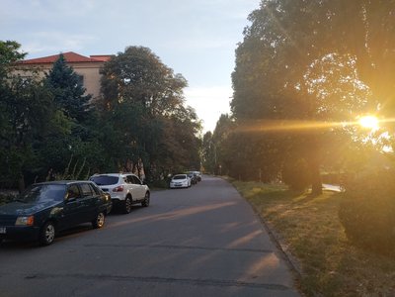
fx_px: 331
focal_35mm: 29
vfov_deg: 48.2
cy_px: 148
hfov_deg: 61.7
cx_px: 198
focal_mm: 4.22
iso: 50
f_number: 1.8
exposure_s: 1/537
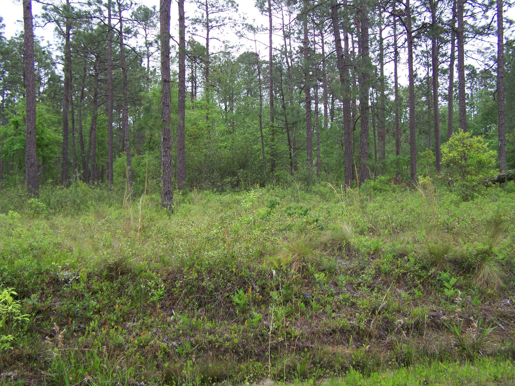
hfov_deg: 49.0
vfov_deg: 37.7
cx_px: 258
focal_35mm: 38
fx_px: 565
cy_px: 193
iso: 64
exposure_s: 1/200
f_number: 2.8
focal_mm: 6.3
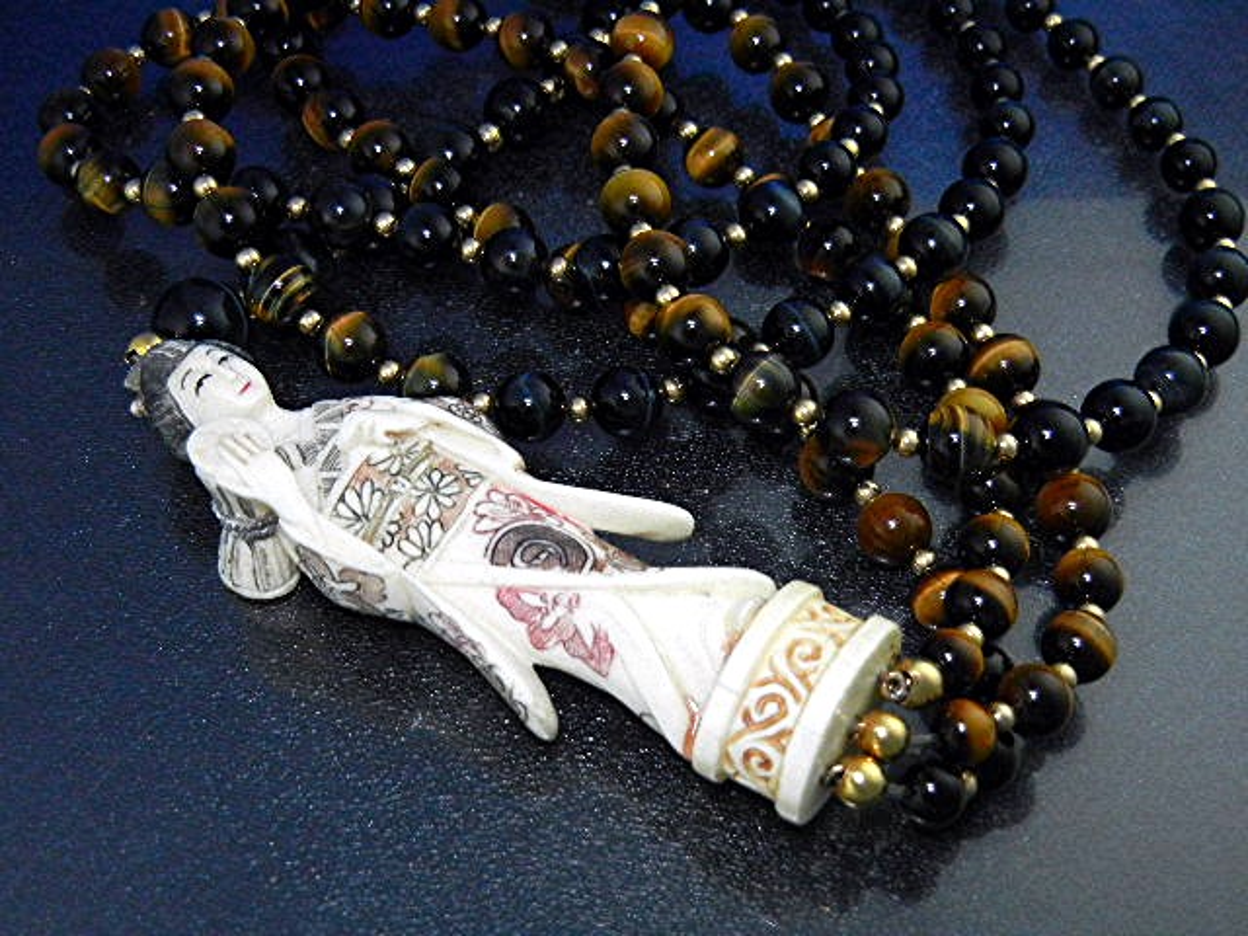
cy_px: 468
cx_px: 624
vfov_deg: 32.2
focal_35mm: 45
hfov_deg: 42.1
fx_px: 1622
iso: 672
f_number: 7.6
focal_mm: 8.1
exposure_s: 1/30
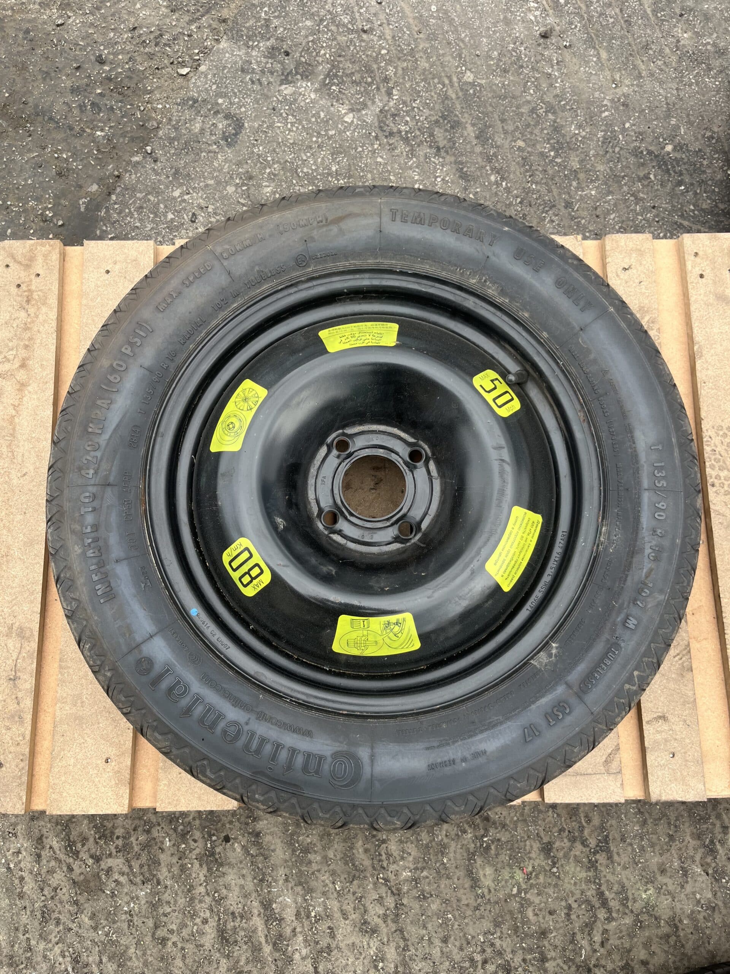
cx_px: 365
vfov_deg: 67.3
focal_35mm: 26
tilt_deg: -76.0
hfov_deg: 53.1
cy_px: 487
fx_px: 731
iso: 50
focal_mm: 5.1
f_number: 1.6
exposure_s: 1/544
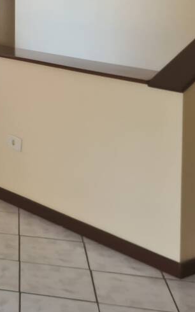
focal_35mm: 81
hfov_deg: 14.2
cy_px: -13
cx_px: -161
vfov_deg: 24.2
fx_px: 689
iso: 100
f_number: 1.8
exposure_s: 1/60
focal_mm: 5.4
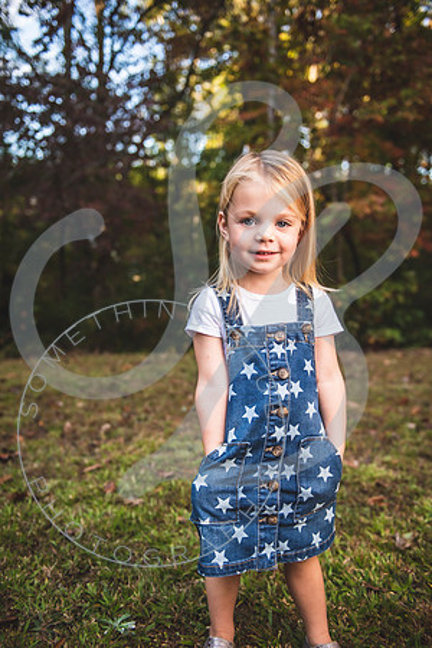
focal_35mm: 32
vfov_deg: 58.7
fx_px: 576
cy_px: 324
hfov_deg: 41.1
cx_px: 216
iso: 100
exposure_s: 1/200
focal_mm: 32
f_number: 2.8
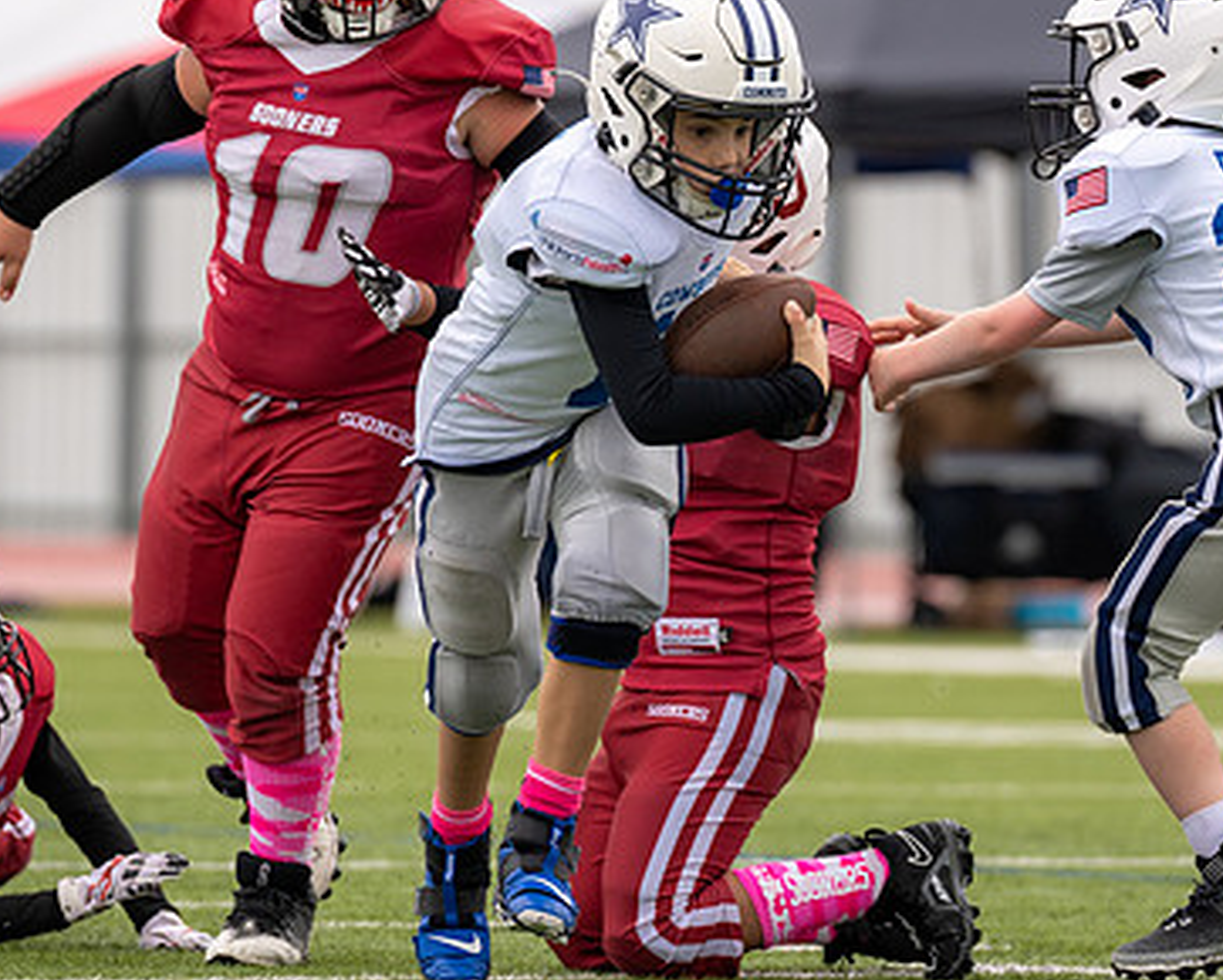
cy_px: 446
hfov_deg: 4.3
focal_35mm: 451
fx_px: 16333
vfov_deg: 3.4
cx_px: 613
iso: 250
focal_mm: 200
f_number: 3.5
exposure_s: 1/1250
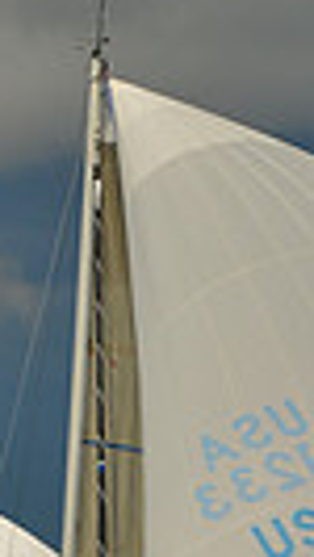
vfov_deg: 4.0
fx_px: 7830
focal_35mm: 530
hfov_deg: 2.3
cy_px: 984
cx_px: 157
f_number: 9
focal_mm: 116
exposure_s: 1/1000
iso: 400
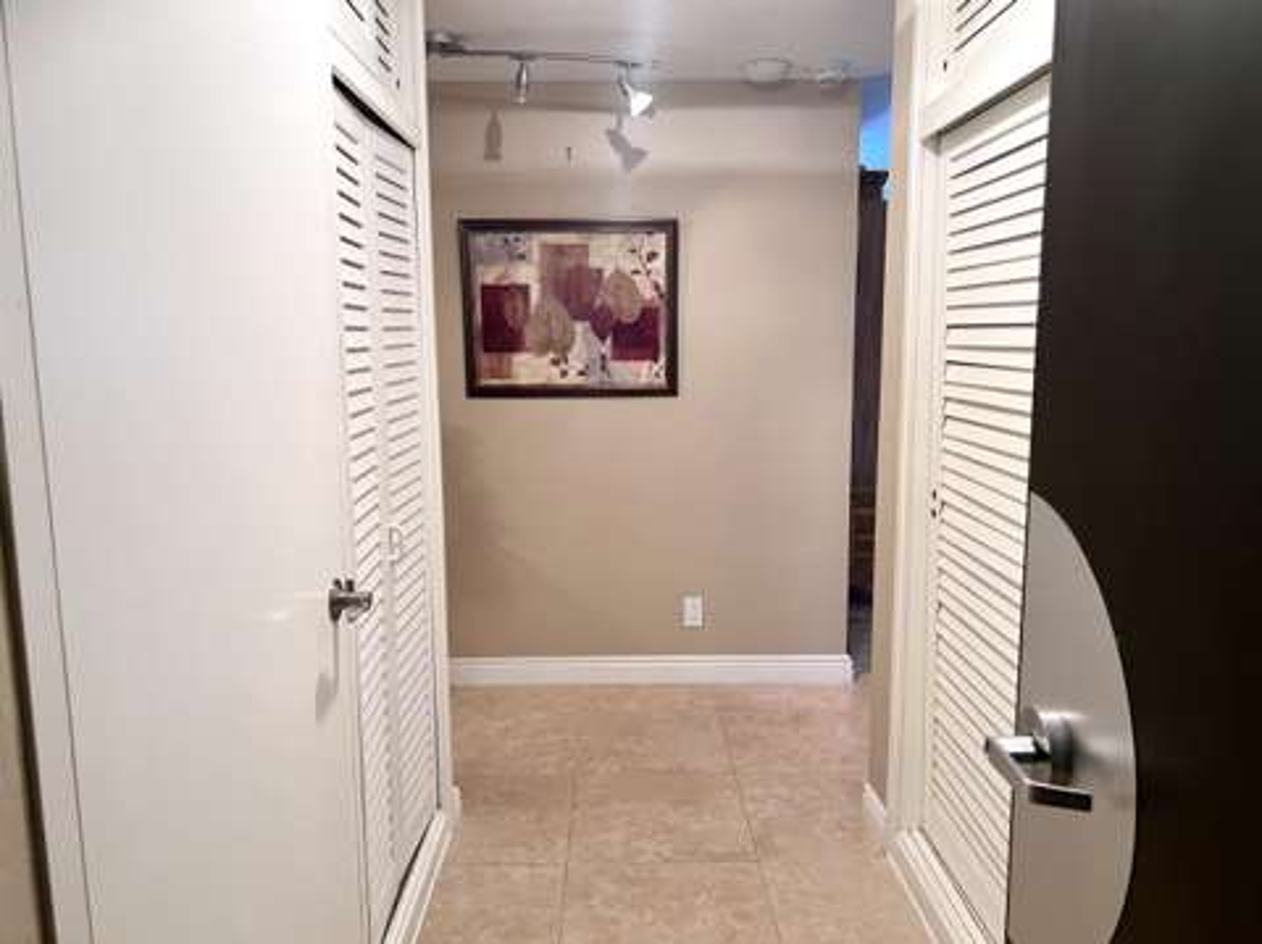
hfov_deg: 67.4
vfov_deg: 53.0
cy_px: 472
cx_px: 631
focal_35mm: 26
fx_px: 947
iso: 100
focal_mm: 5.7
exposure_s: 1/60
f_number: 1.5
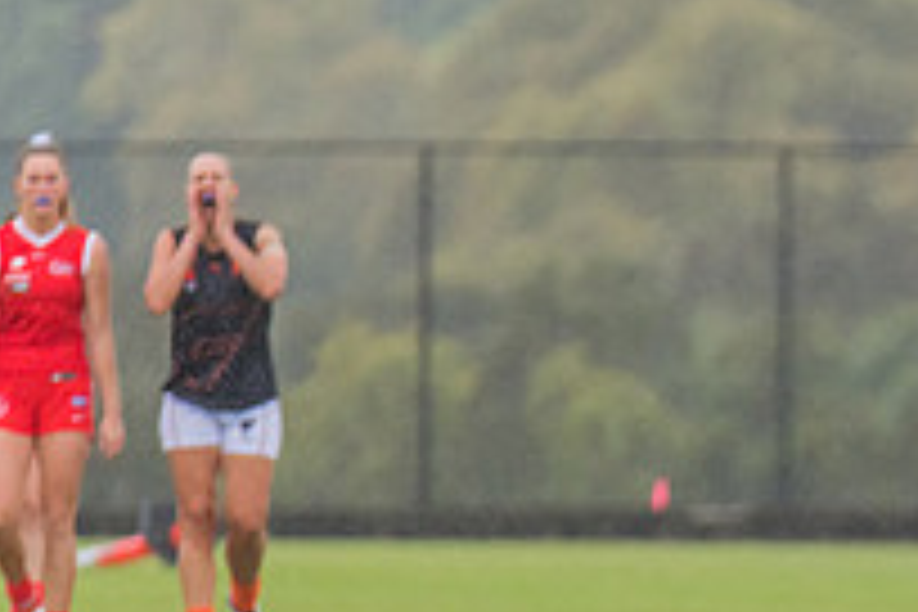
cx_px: 1184
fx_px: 33428
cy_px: 538
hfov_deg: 1.6
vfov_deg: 1.0
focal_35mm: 1311
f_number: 6.3
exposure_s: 1/1250
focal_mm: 460
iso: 1400
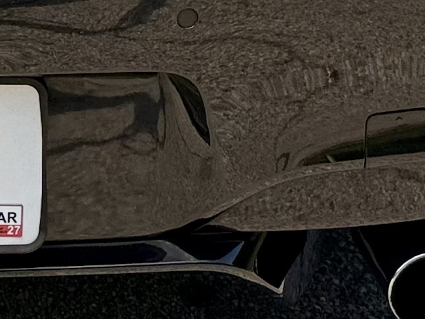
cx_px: -124
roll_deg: +1.0
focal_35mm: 149
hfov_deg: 12.8
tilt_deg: -17.4
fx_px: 1830
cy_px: -244
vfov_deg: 9.5
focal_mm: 6.76
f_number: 1.78
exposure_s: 1/1949
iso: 80
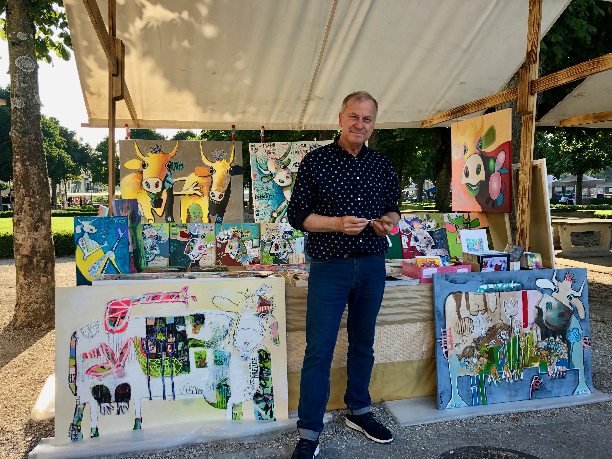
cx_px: 306
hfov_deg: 63.4
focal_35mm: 28
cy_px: 230
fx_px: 495
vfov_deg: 49.7
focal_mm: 4
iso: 20
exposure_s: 1/255
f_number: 1.8
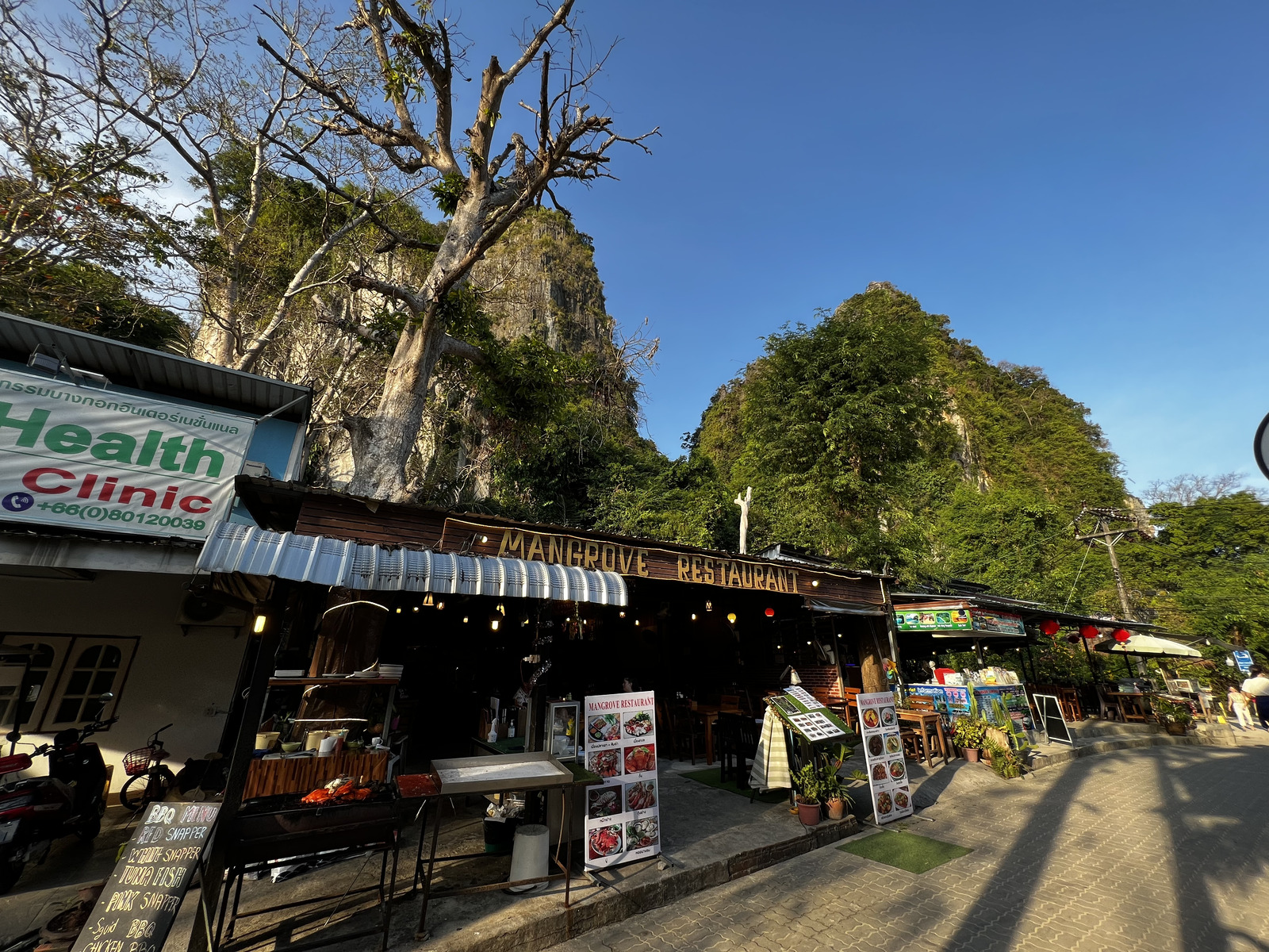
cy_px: 476
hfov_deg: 106.2
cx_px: 634
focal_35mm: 13
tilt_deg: +21.3
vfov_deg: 89.9
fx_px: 477
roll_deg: +0.2
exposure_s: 1/304
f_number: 1.8
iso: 32
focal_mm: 1.57
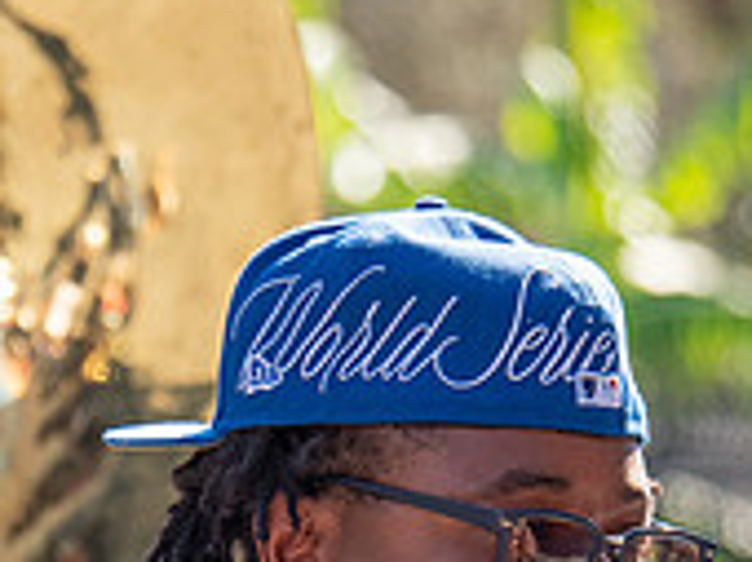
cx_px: 159
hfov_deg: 2.9
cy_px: 651
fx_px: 14795
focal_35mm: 682
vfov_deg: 2.2
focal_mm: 89
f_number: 2.8
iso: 400
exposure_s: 1/1600
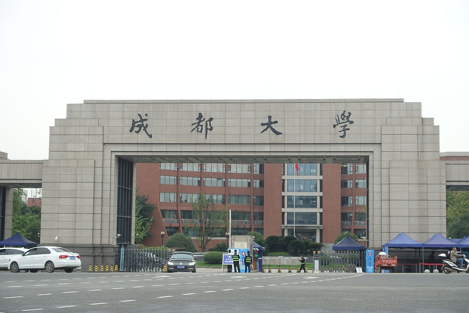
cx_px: 234
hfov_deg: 28.8
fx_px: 912
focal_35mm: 70
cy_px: 156
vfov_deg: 19.5
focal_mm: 25.7
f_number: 3.5
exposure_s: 1/250
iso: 250
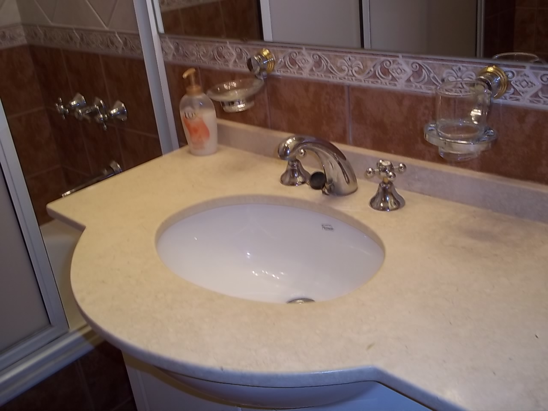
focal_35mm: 36
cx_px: 274
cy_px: 206
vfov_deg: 39.7
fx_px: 570
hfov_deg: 51.4
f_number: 3.1
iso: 80
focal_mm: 6.5
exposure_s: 1/30
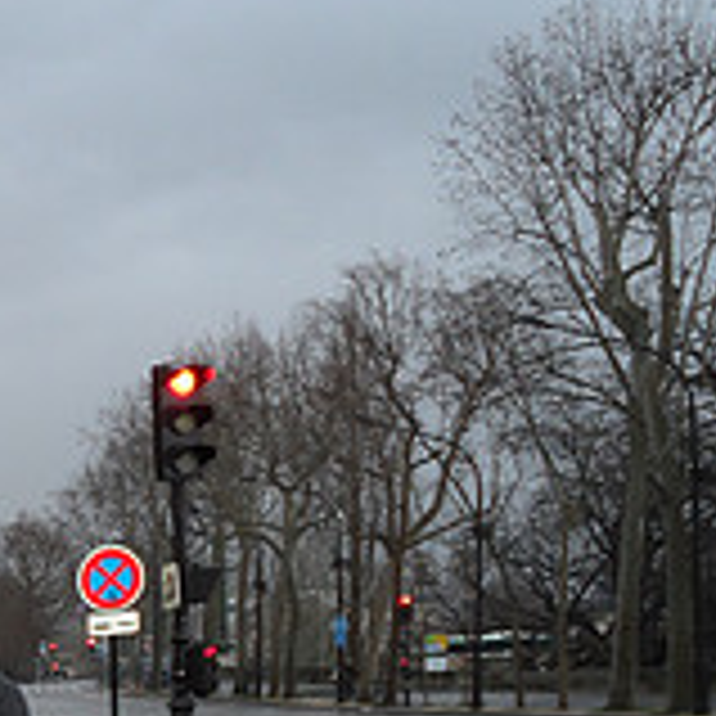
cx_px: -252
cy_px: 750
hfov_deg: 16.8
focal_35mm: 97
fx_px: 2270
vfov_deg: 17.4
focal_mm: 5.5
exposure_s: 1/350
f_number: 2.7
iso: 120
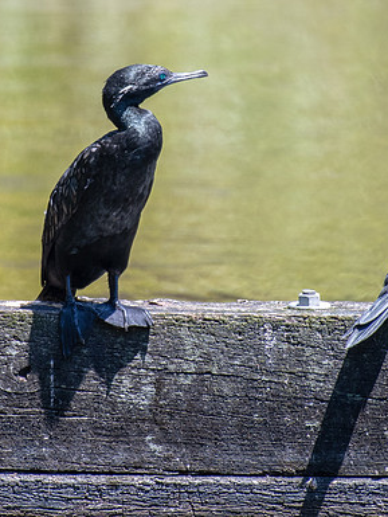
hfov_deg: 0.9
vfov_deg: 1.1
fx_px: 25960
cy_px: 111
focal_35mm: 1738
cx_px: 109
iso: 250
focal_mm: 500
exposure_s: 1/400
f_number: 5.6
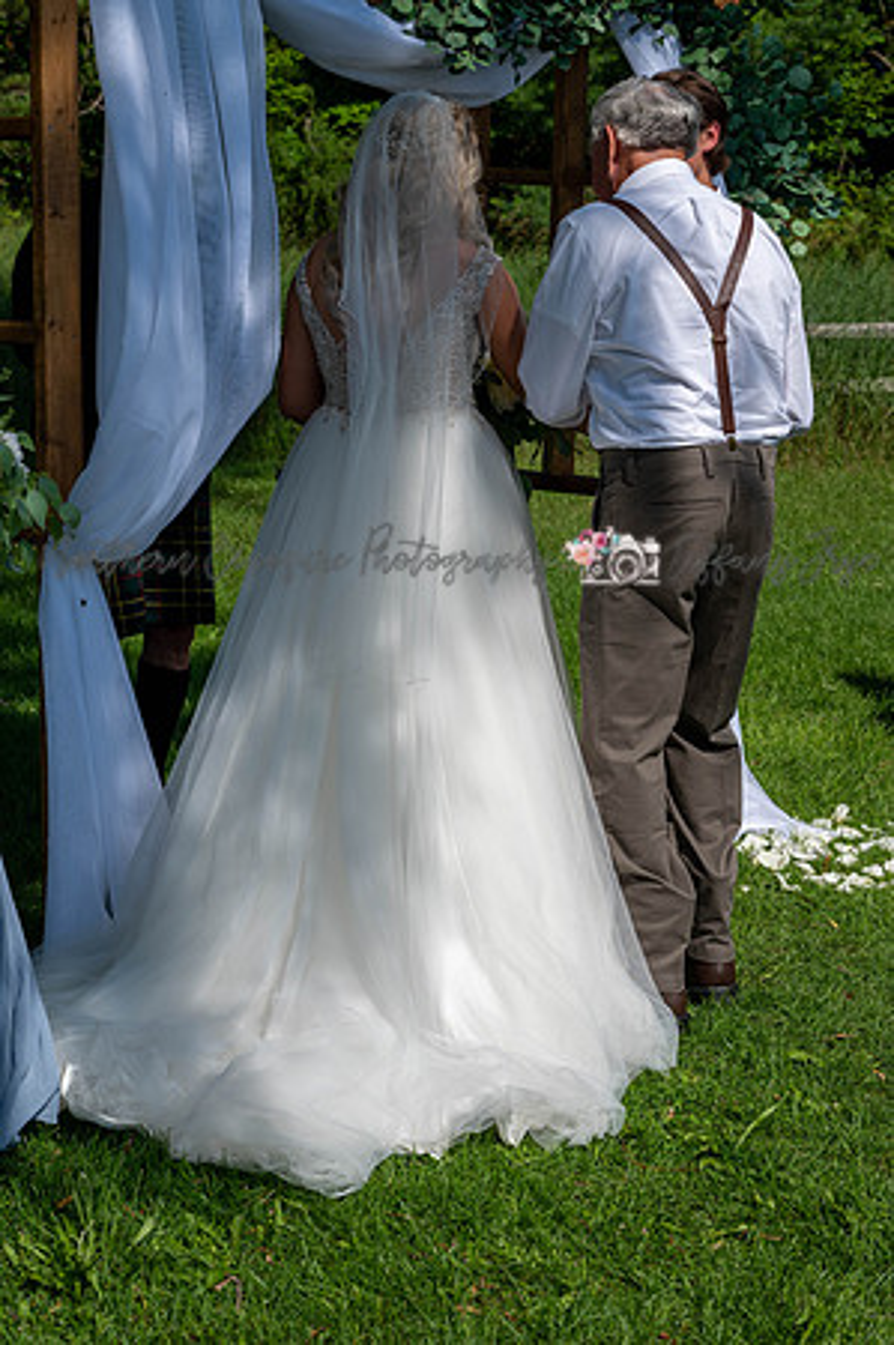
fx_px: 2576
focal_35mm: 69
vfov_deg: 29.3
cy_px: 672
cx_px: 447
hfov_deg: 19.7
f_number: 9
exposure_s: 1/640
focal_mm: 69
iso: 100
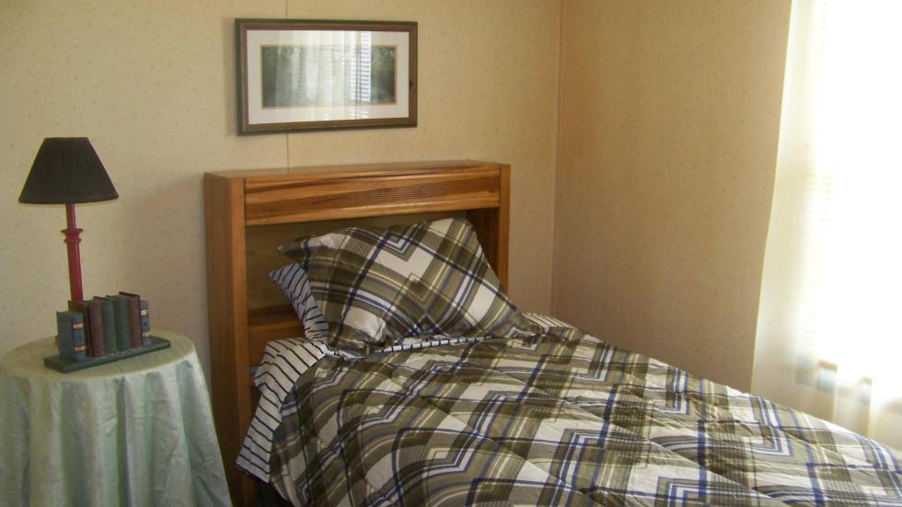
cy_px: 267
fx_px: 981
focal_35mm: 41
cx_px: 457
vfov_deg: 29.0
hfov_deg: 49.4
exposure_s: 1/30
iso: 200
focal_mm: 5.85
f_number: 2.8
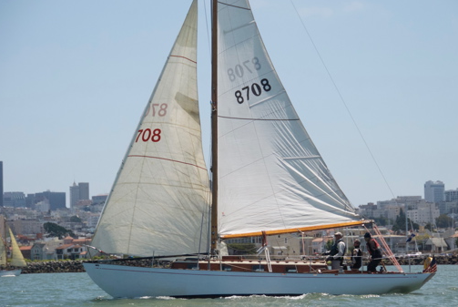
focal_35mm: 157
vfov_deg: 8.8
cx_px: 254
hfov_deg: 13.1
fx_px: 2000
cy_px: 148
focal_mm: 90
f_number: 5.3
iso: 800
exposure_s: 1/4000
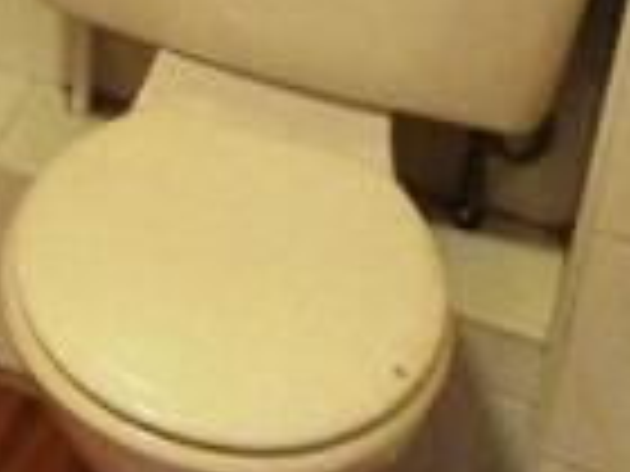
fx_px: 1820
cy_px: -407
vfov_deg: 13.2
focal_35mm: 100
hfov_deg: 16.3
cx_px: -524
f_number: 3.3
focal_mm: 4.3
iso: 1000
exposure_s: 1/25
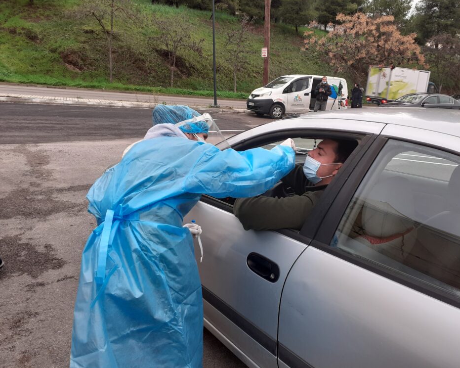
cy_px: 184
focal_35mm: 29
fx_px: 395
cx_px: 252
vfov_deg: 49.9
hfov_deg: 60.3
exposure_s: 1/126
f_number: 1.9
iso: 40
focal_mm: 3.6
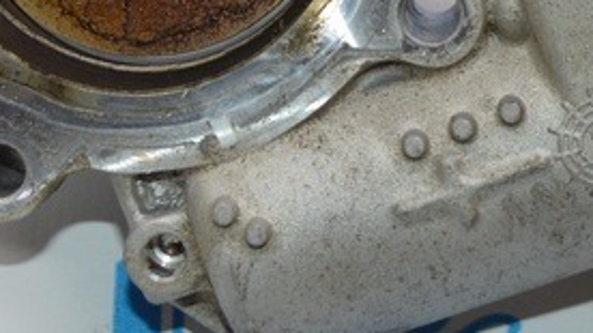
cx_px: 301
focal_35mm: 163
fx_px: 2562
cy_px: -35
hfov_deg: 13.2
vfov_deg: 7.4
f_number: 4.2
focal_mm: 28
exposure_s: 1/80
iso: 400
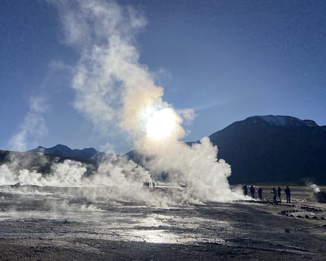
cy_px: 131
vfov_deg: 51.5
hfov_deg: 62.2
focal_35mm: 28
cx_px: 160
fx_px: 270
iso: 40
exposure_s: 1/16393
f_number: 1.8
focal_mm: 4.25
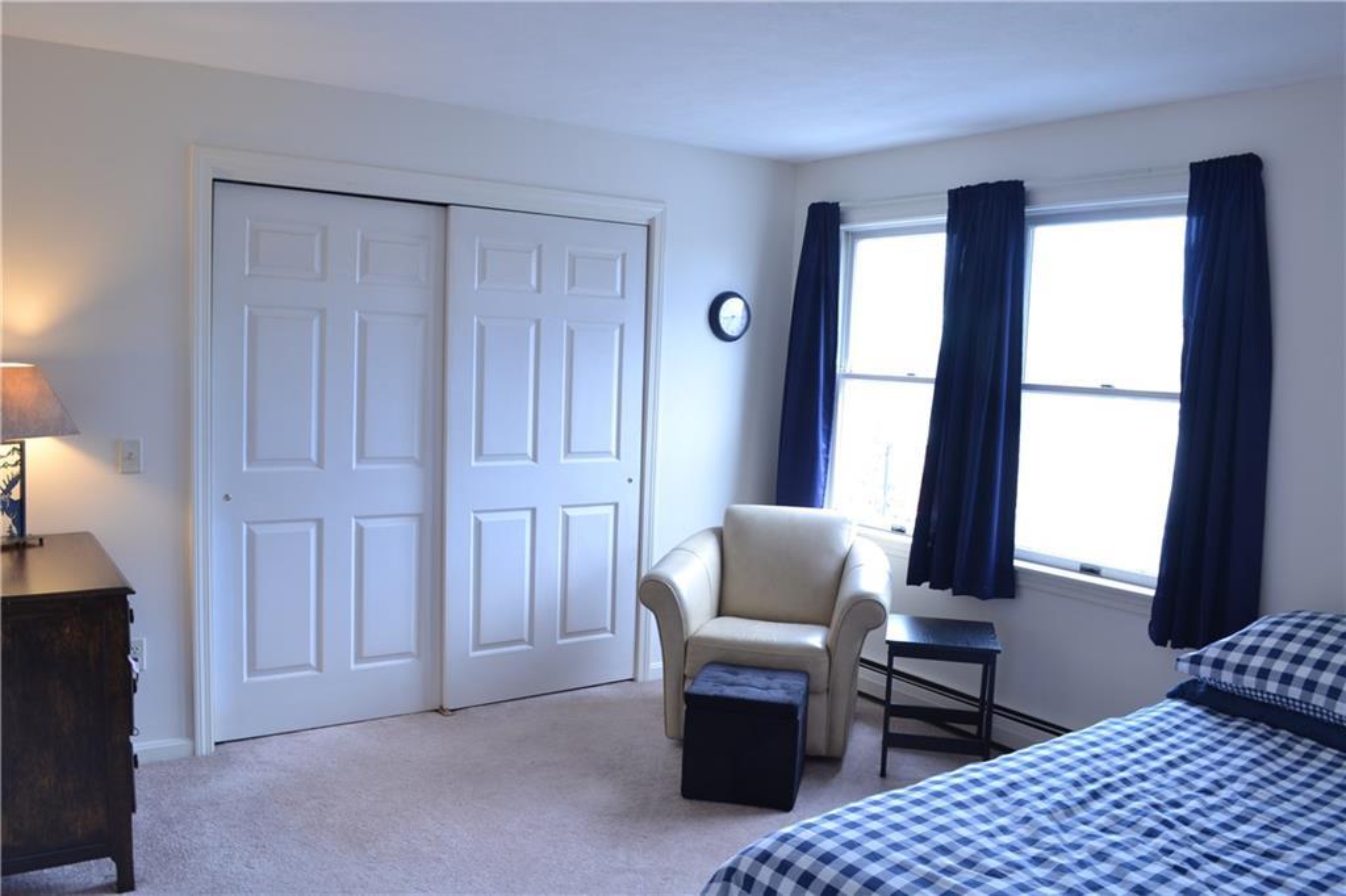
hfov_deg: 67.4
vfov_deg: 47.9
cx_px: 673
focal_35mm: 27
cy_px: 448
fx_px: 1009
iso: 100
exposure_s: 1/2.5
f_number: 8
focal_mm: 18
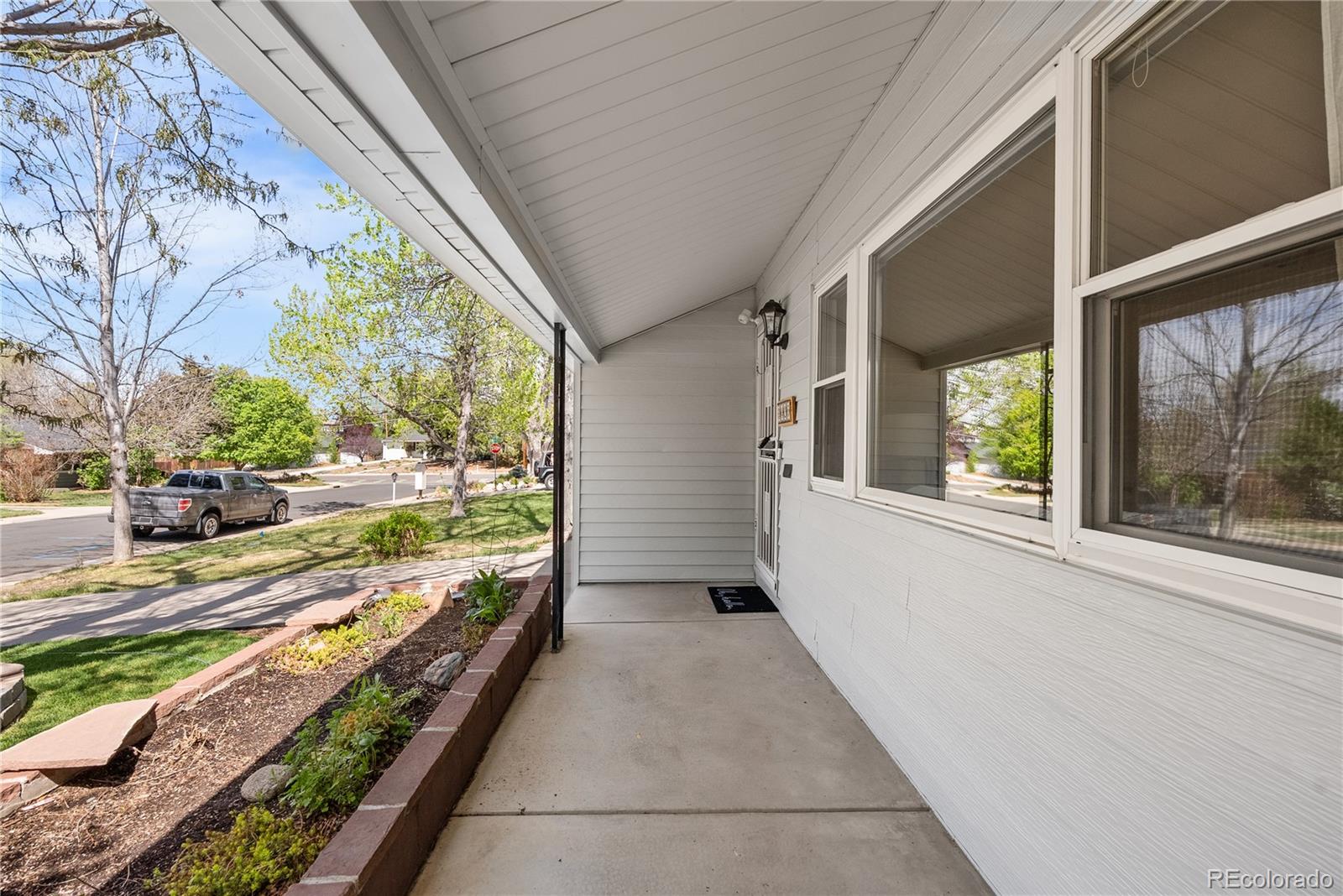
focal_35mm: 16
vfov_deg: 73.8
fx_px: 597
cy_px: 448
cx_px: 672
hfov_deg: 96.7
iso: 200
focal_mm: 16
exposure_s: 1/40
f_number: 8
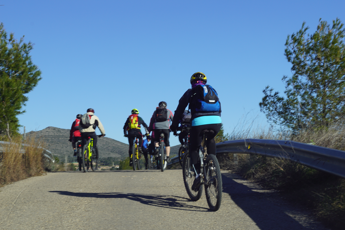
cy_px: 115
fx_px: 719
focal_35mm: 75
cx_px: 172
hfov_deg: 27.0
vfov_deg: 18.2
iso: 100
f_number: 13
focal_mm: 50
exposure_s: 1/100
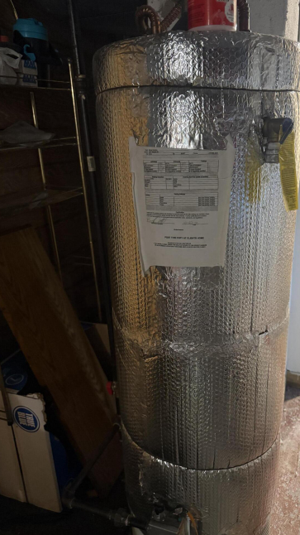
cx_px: 182
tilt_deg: -18.7
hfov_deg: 42.6
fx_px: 382
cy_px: 266
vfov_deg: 69.9
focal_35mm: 27
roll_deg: +1.4
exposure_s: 1/30
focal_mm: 6.76
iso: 800
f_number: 1.78
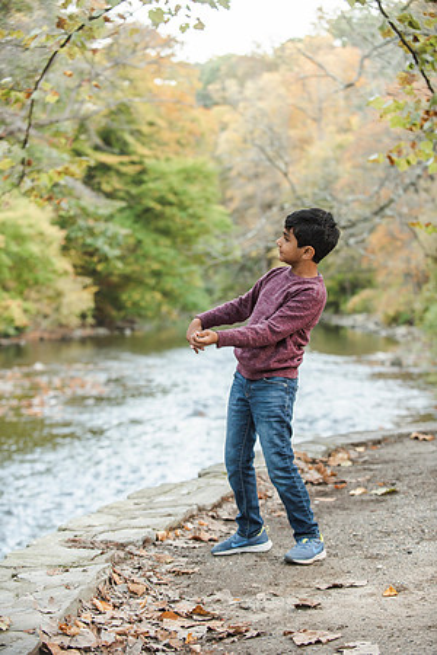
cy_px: 328
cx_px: 218
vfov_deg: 28.8
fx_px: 1274
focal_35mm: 70
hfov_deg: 19.5
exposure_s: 1/125
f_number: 3.5
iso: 1250
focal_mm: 70
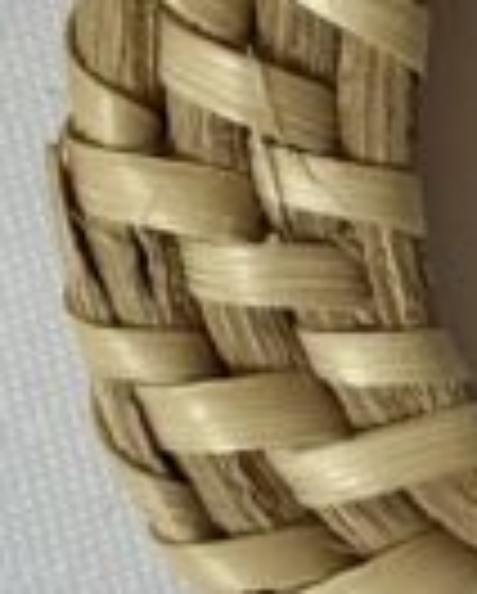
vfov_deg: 4.9
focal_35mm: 393
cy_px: -396
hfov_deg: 3.9
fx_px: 6919
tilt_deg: -83.5
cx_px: 104
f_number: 1.6
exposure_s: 1/112
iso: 25
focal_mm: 5.96
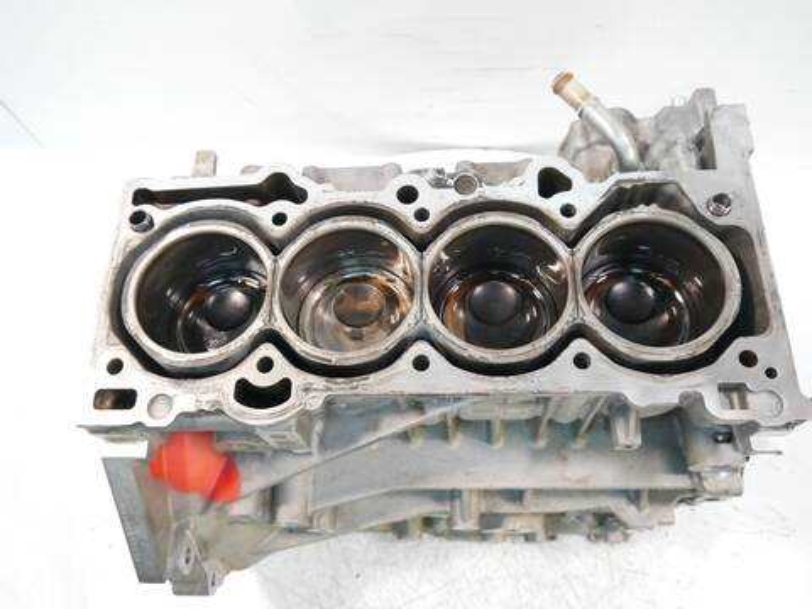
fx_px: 704
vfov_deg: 46.8
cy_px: 304
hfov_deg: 60.0
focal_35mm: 30
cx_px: 406
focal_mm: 15
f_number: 3.5
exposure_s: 1/125
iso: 2500
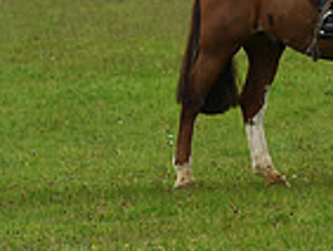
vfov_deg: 2.9
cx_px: 555
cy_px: -95
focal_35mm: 515
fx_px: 4958
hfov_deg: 3.8
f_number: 5
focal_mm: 130
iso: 2200
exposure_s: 1/1000
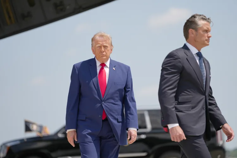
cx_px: 118
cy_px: 79
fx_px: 1040
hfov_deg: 13.0
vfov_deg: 8.7
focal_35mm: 158
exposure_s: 1/3200
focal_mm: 158
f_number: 2.8
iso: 80
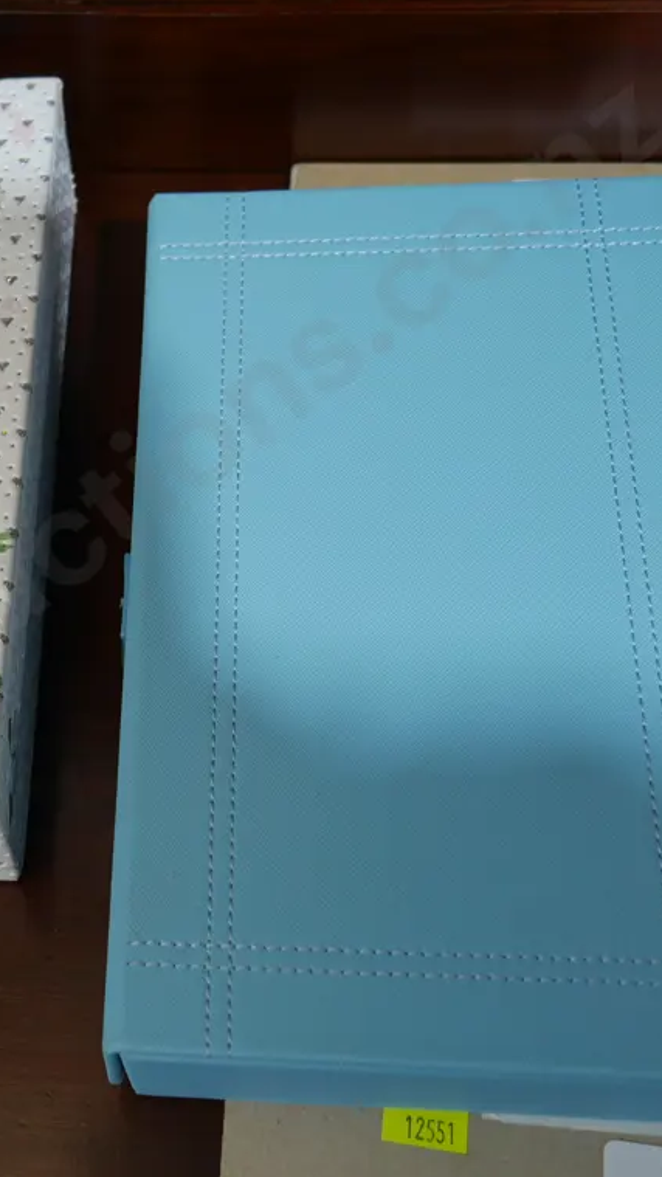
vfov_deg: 41.3
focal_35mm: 50
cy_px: 587
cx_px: 16
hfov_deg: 23.1
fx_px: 1560
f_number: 4
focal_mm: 17
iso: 400
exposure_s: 1/60
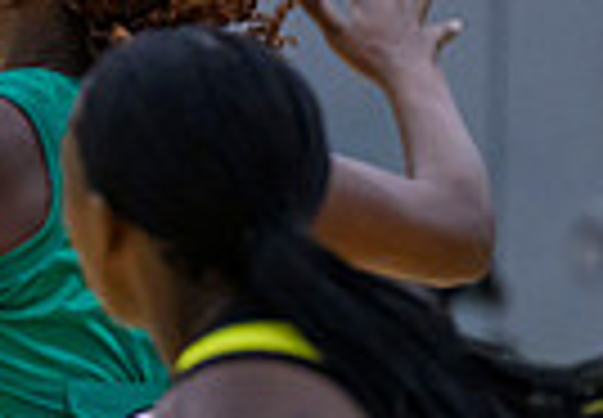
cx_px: -1016
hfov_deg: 1.8
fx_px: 19576
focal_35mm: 1154
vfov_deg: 1.2
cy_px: 561
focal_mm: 200
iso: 4000
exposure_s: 1/1000
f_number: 3.2
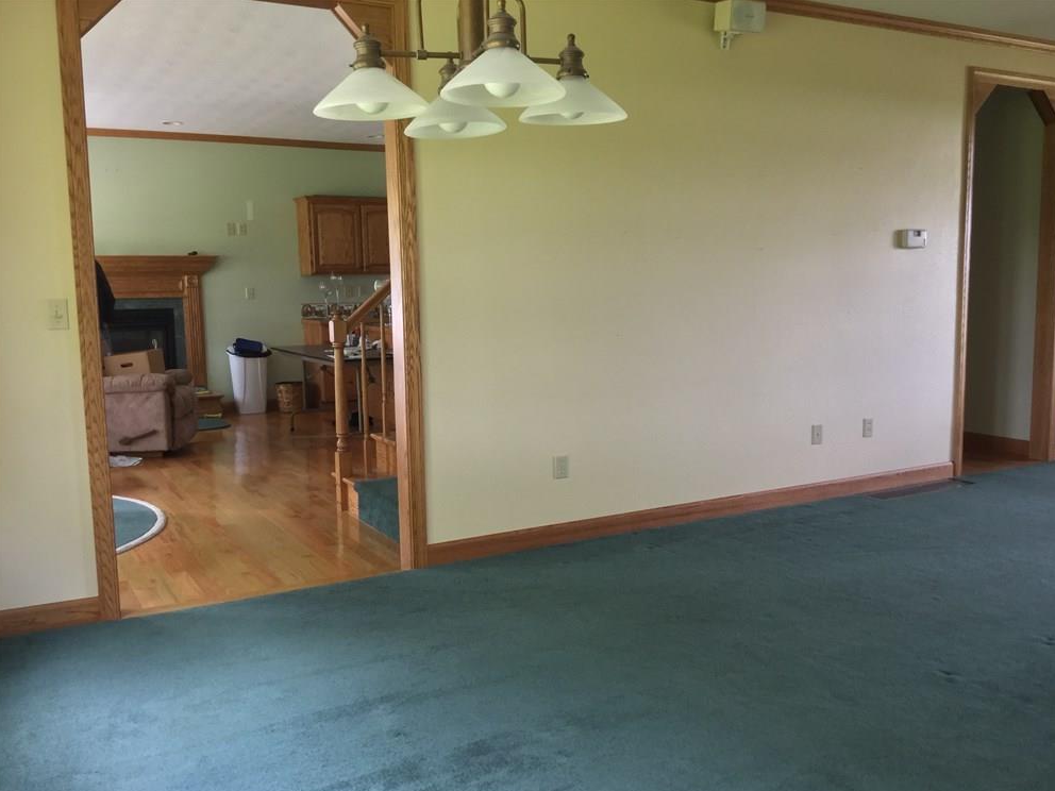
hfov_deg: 56.8
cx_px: 539
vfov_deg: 44.2
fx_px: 975
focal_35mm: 32
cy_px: 407
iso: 80
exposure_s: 1/30
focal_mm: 3.3
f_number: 2.4
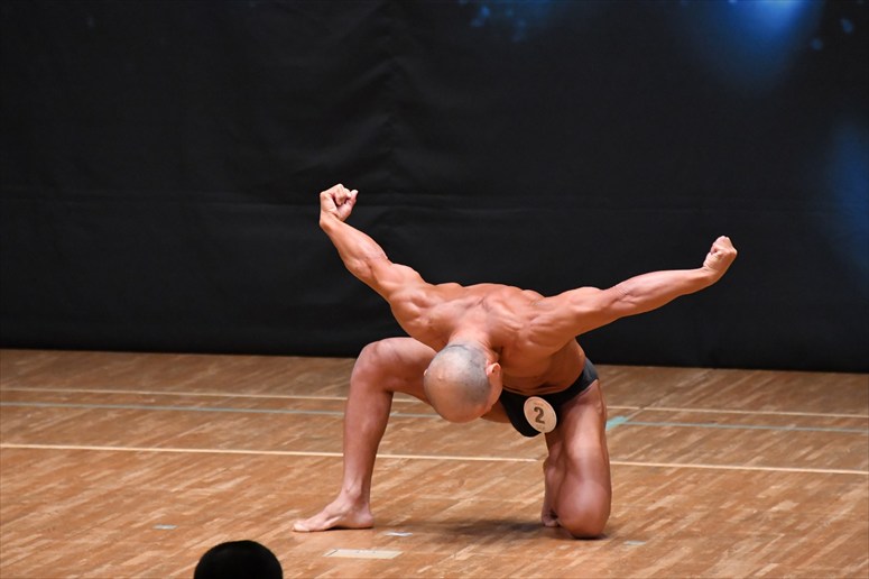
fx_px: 10857
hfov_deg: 4.6
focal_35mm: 450
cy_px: 290
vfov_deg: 3.1
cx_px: 434
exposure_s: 1/400
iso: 6400
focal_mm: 300
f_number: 5.6
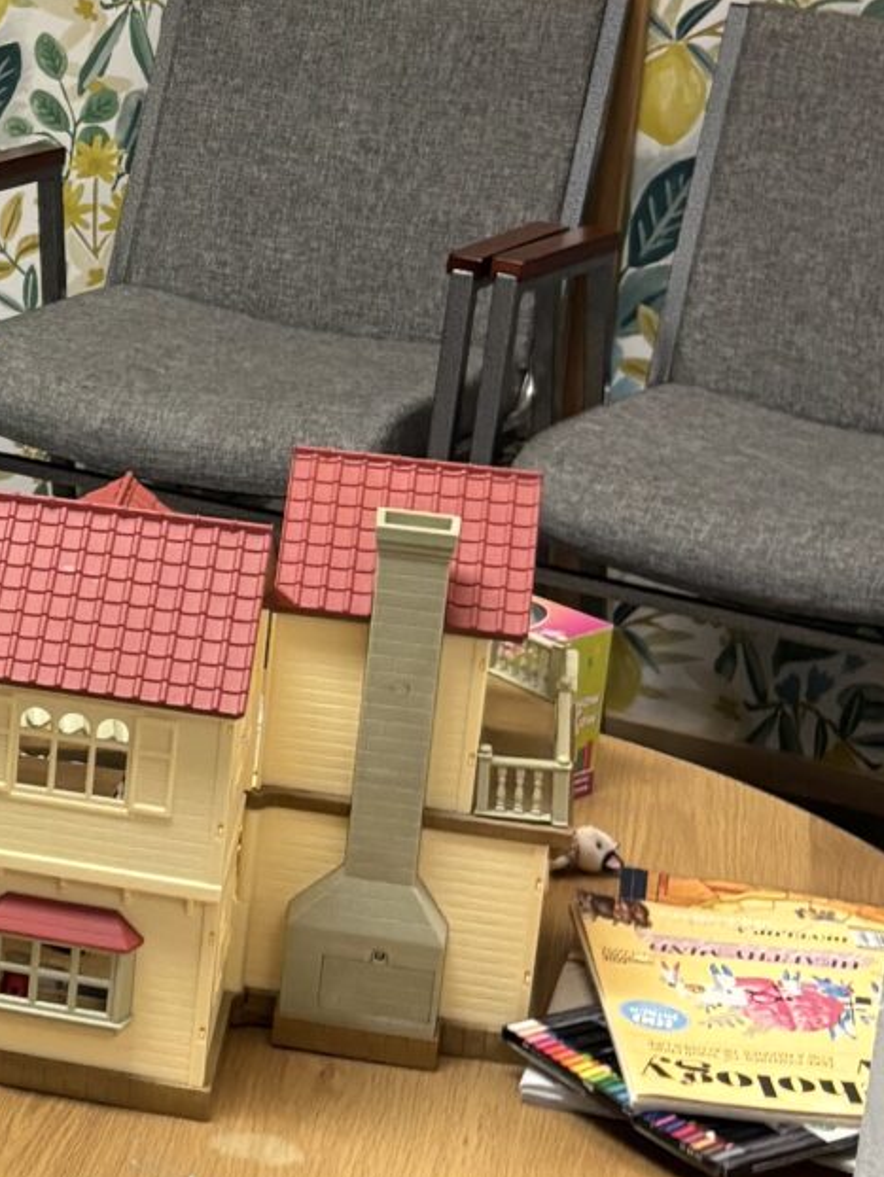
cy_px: 325
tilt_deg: -15.0
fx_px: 3641
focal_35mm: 107
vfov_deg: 18.3
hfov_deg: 12.5
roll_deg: -1.8
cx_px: -780
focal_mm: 5.96
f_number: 1.6
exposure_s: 1/60
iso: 125
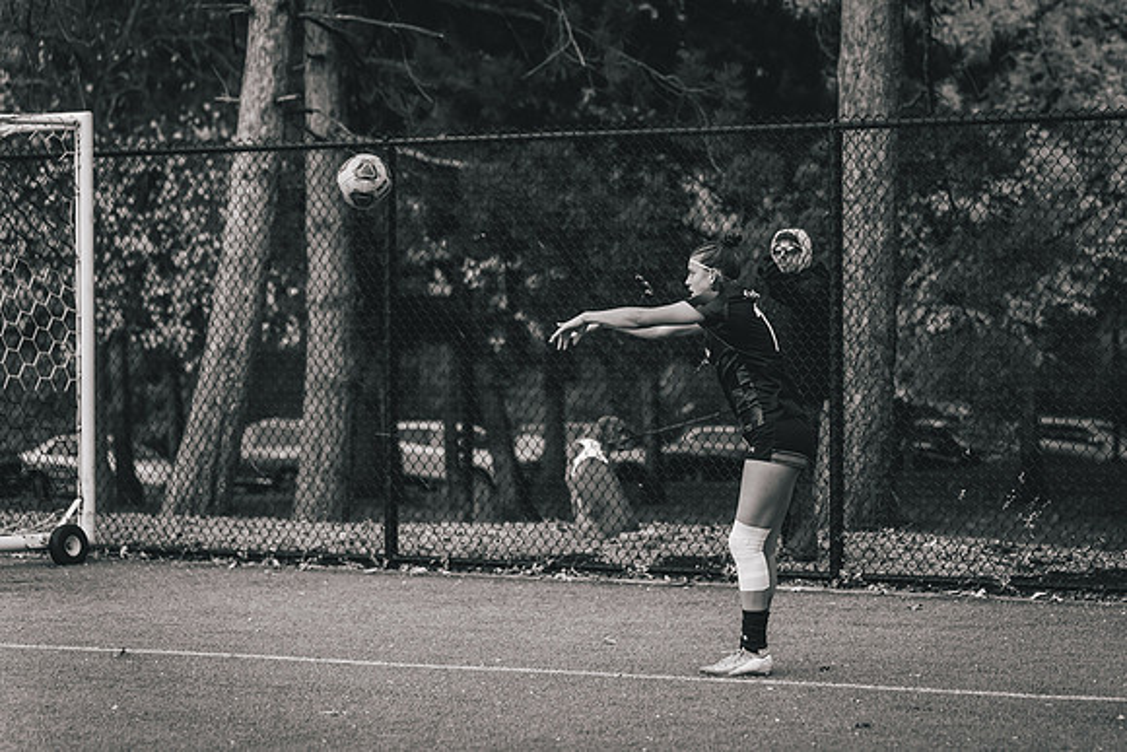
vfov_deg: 11.4
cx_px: 720
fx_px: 3763
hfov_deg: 17.0
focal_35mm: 120
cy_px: 418
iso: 400
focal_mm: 94
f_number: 2.8
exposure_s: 1/1000
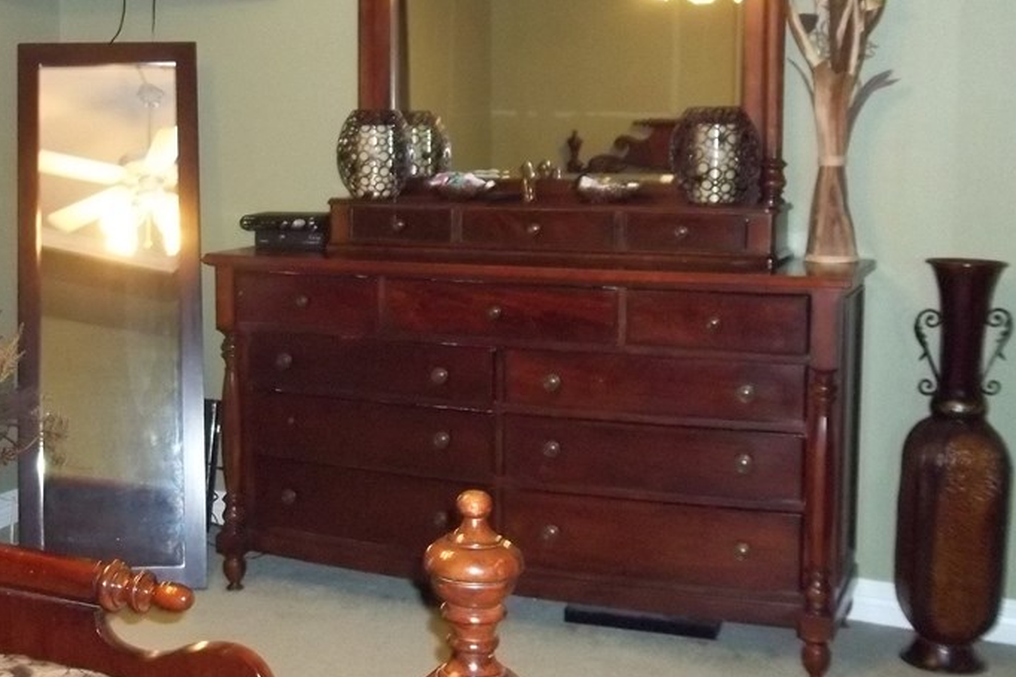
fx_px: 1410
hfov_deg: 39.0
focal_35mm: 50
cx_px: 305
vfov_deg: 26.9
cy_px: 286
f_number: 2.9
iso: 400
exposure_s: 1/30
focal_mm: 5.7
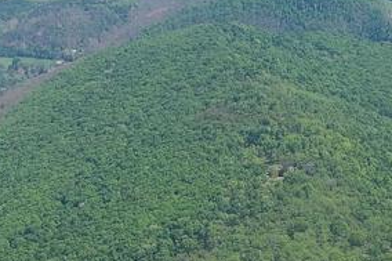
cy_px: 415
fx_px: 2274
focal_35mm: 209
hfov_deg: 9.8
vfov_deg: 6.5
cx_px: 415
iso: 100
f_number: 2.8
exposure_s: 1/883
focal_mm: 10.57
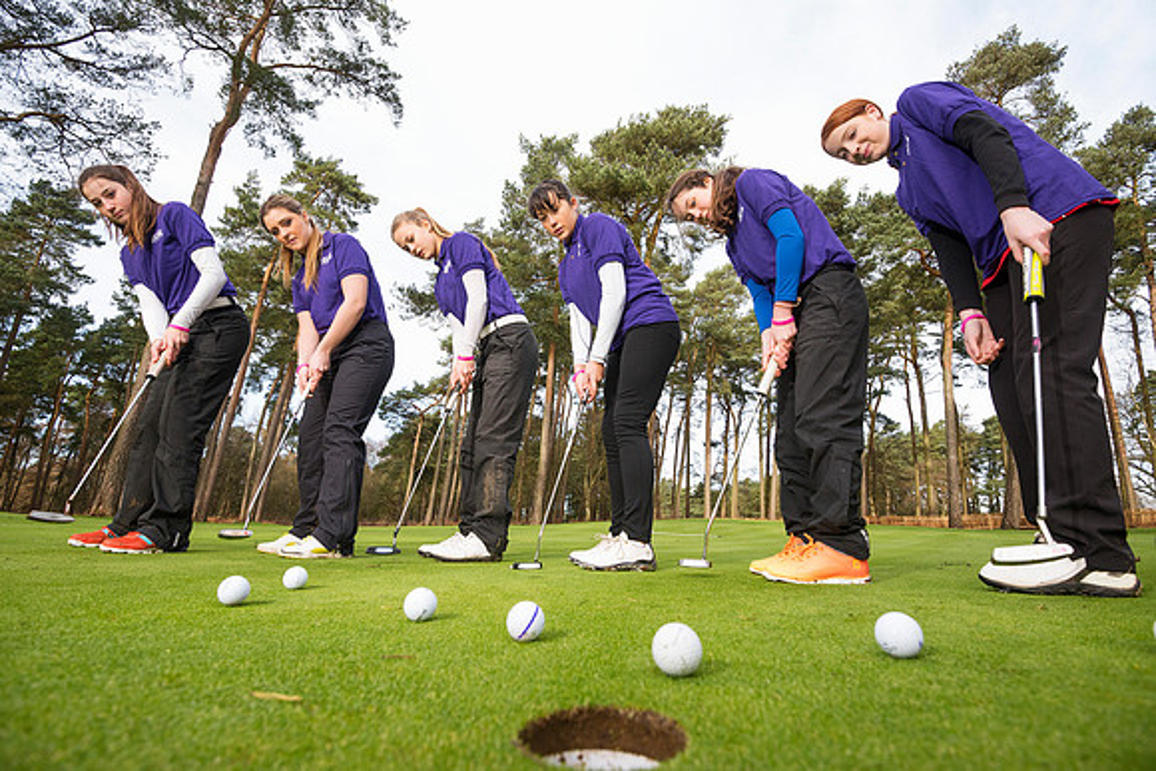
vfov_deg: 73.8
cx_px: 578
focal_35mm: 16
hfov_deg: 96.7
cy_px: 386
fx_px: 514
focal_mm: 16
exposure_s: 1/800
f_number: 5.6
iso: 1000
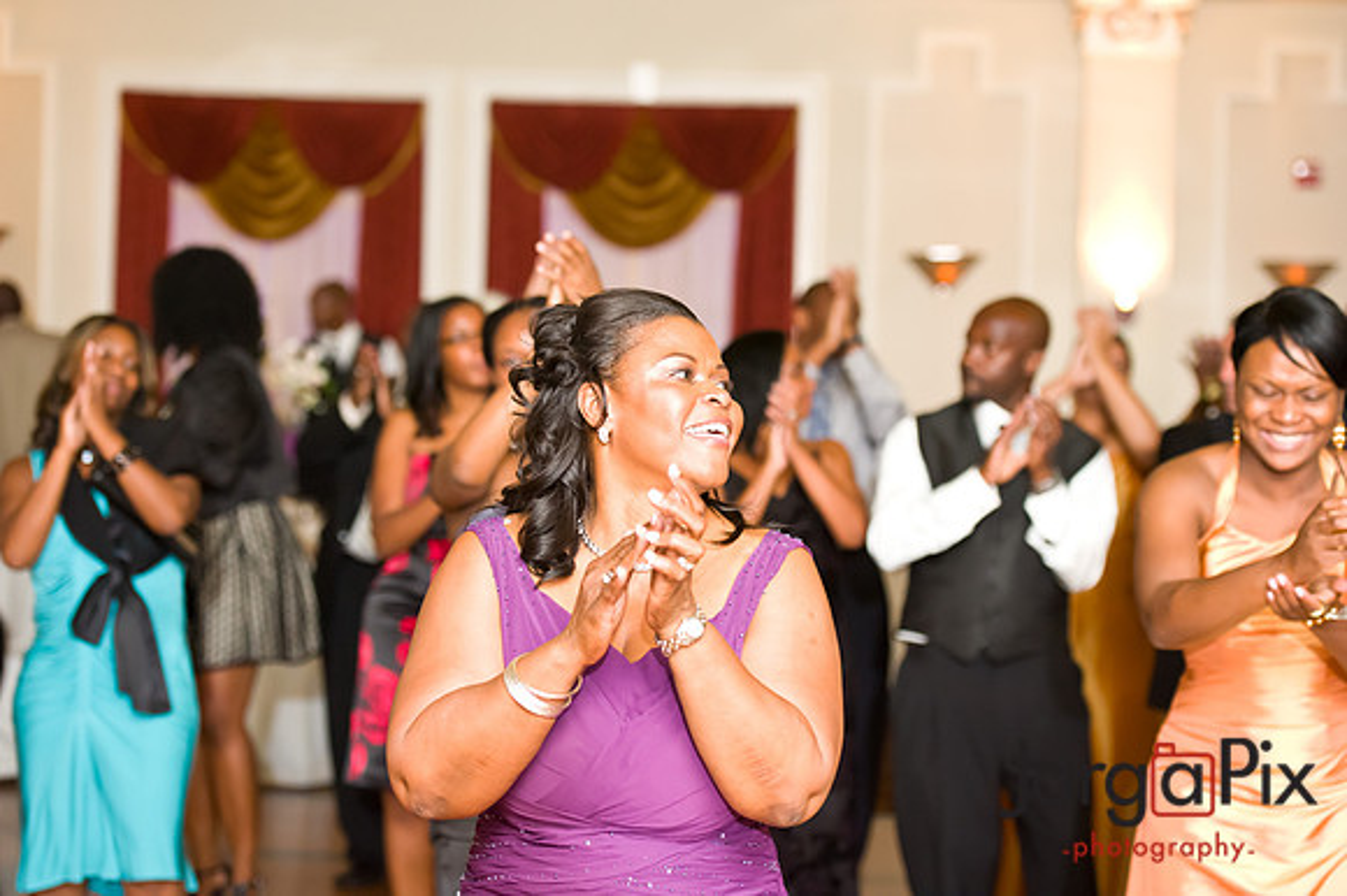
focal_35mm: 85
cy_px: 448
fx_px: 3178
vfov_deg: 16.1
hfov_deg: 23.9
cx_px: 674
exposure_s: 1/125
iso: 3200
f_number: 3.2
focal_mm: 85
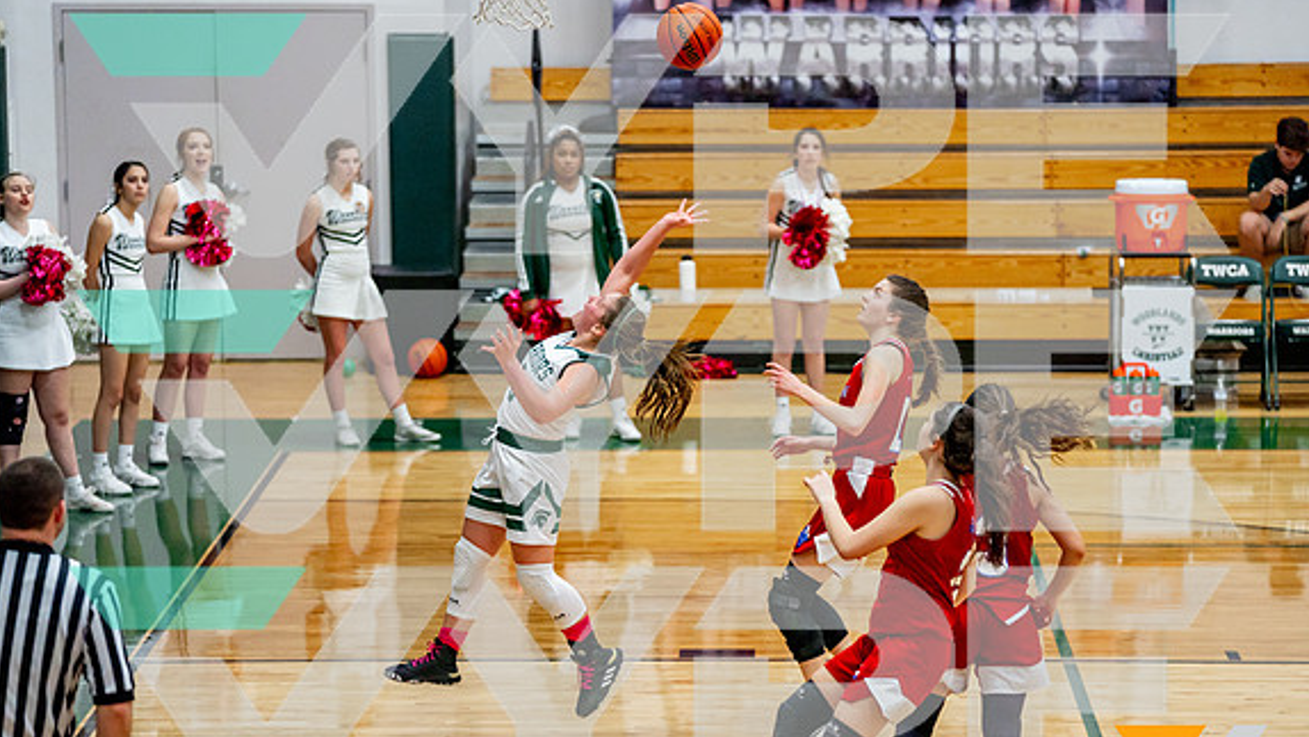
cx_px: 657
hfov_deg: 16.9
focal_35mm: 127
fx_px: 4409
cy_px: 412
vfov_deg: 9.6
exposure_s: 1/1000
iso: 2000
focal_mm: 120
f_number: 2.8
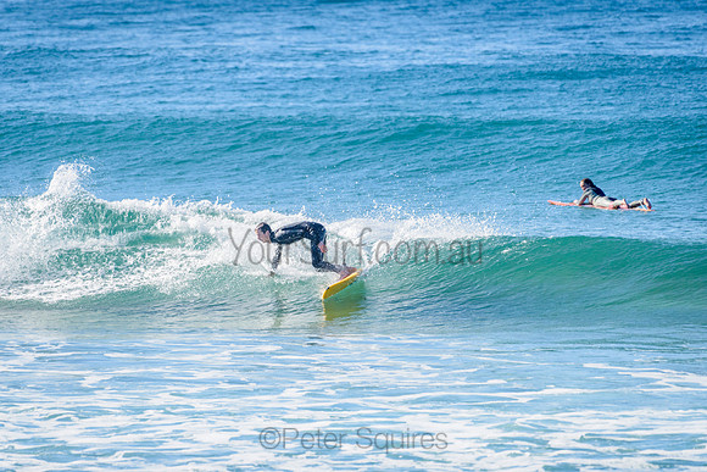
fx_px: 12046
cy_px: 230
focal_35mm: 613
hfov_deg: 3.4
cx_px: 308
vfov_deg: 2.2
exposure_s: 1/4000
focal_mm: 500
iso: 450
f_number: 5.6
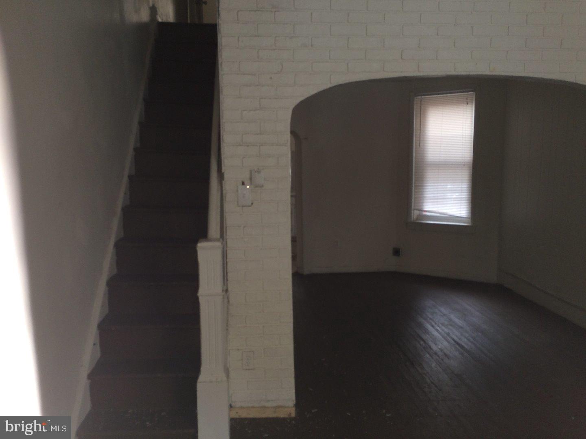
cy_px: 220
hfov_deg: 61.7
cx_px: 293
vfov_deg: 48.2
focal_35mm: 29
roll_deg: +0.4
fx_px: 491
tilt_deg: -8.1
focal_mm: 4.15
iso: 50
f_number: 2.2
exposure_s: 1/30
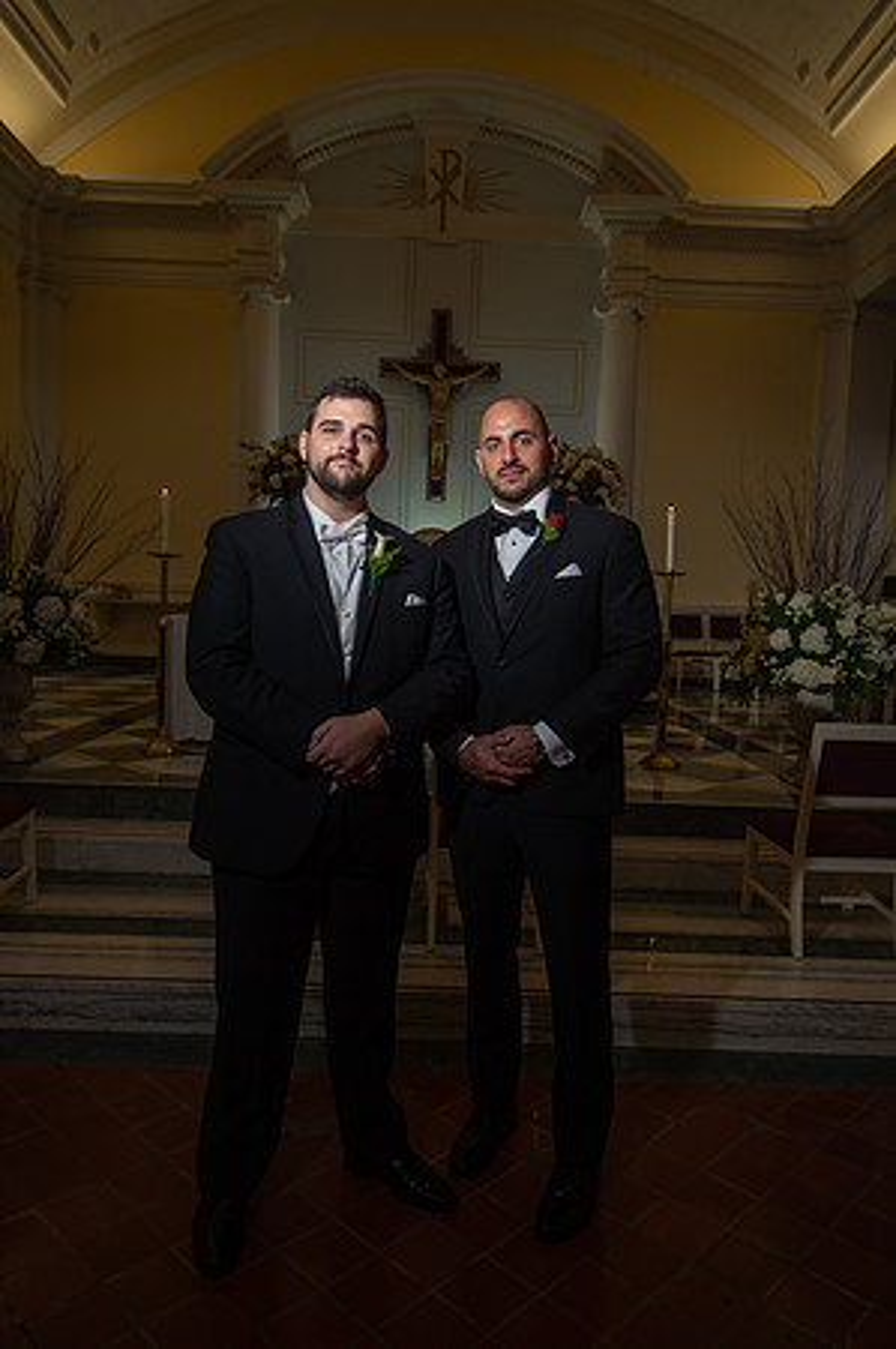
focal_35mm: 25
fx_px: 935
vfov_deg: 71.6
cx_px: 448
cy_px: 674
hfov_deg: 51.2
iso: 200
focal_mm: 25
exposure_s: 1/125
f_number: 4
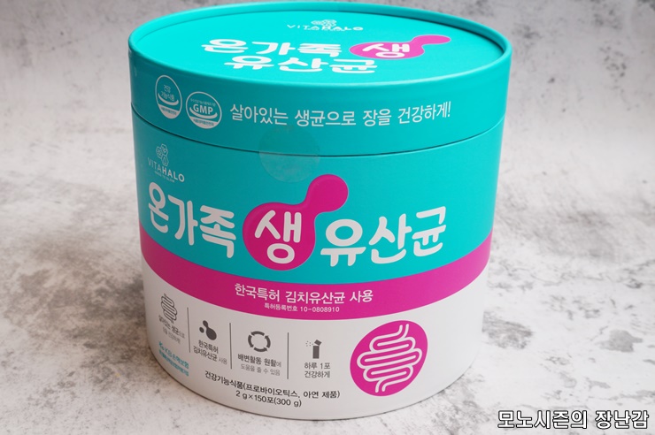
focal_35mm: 45
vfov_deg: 29.8
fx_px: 818
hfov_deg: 43.6
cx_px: 328
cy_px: 218
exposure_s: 1/60
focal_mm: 30
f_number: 11
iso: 100
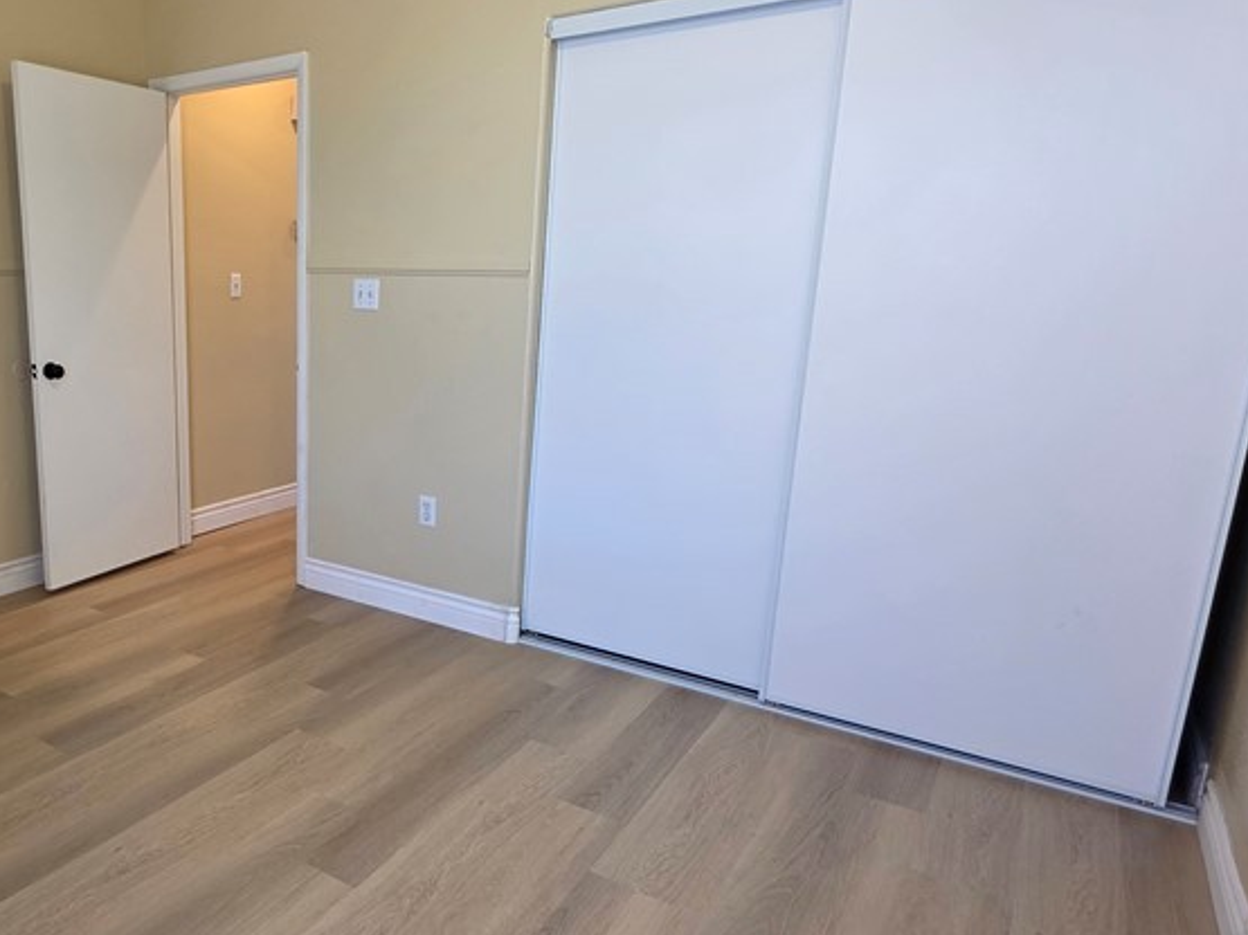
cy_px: 485
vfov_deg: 56.8
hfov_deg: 66.4
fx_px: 865
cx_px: 288
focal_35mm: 24
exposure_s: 1/60
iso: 160
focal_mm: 2.2
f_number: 1.9
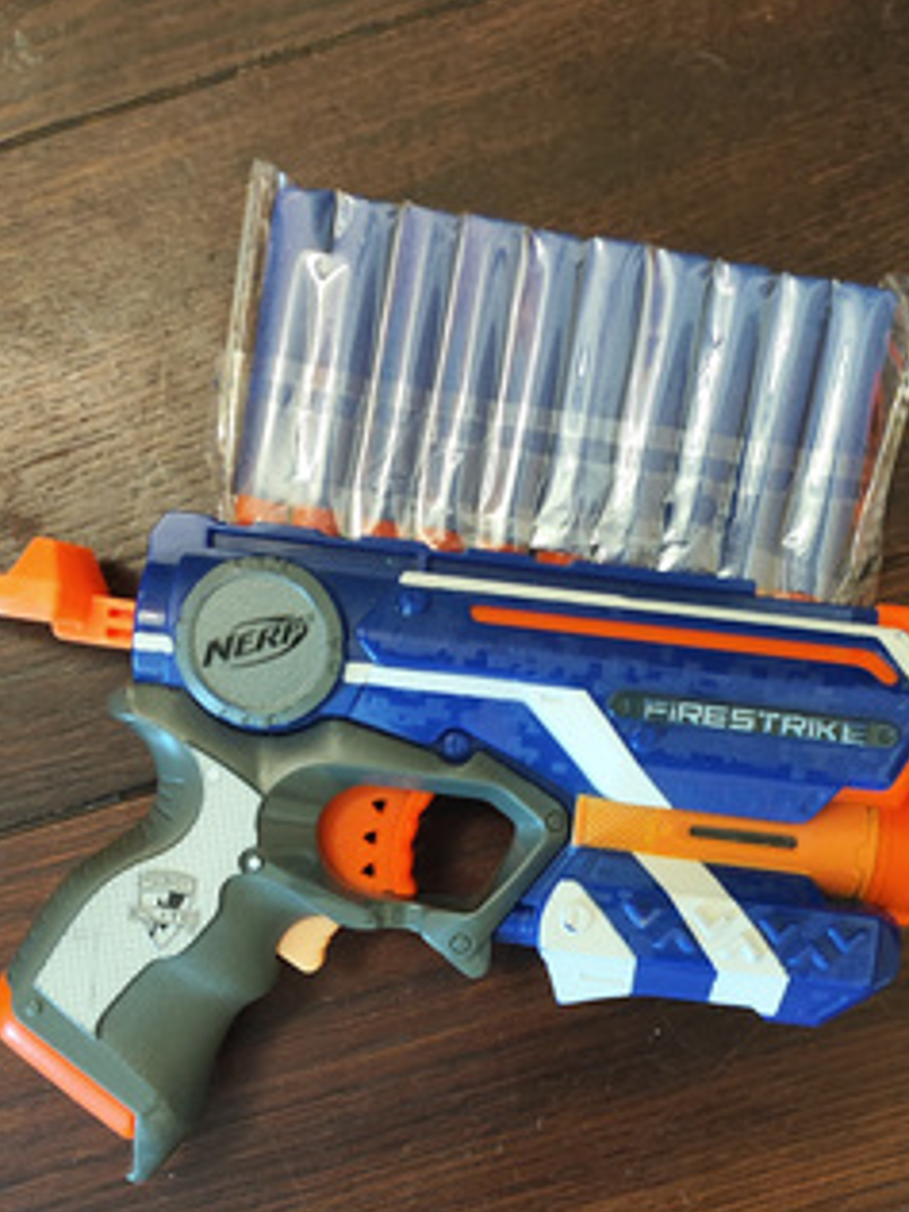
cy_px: 779
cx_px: 474
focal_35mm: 38
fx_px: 1330
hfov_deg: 37.7
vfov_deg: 48.4
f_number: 1.8
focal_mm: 4.68
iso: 1060
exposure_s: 1/25
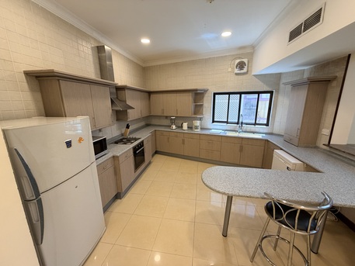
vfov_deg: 85.7
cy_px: 133
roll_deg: +2.1
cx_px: 178
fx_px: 144
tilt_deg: -11.5
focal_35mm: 14
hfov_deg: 102.0
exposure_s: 1/50
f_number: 2.2
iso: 160
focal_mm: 2.22
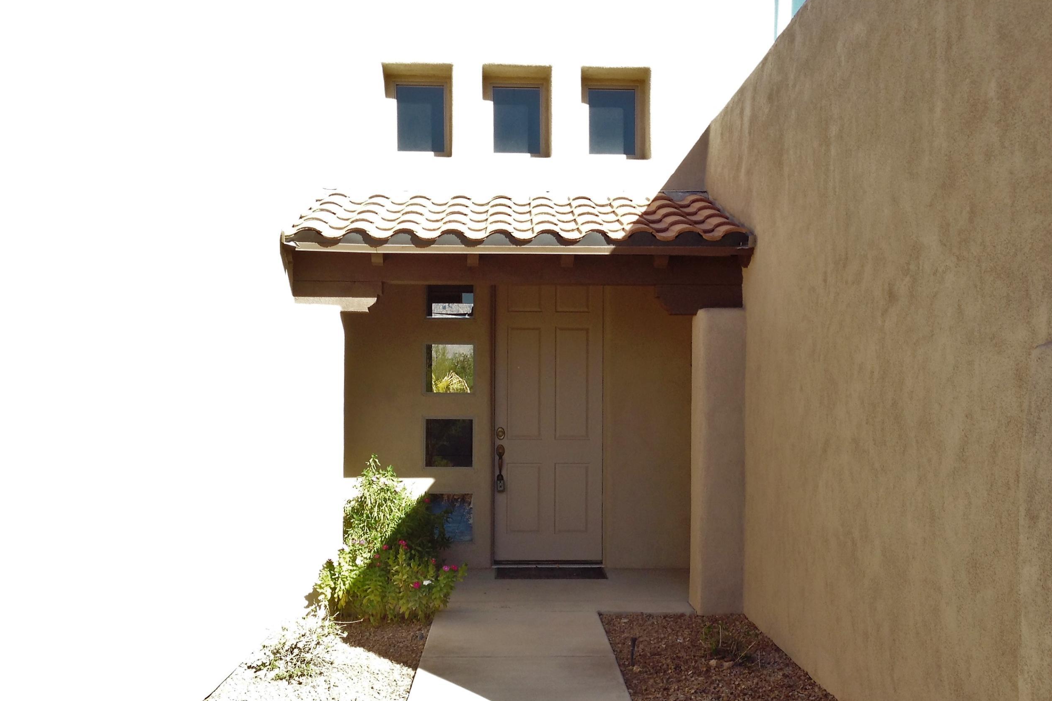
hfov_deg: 47.4
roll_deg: +0.0
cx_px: 571
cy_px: 399
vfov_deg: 32.6
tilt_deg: -0.6
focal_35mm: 41
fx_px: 1198
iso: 50
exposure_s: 1/430
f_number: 2.4
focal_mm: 4.12
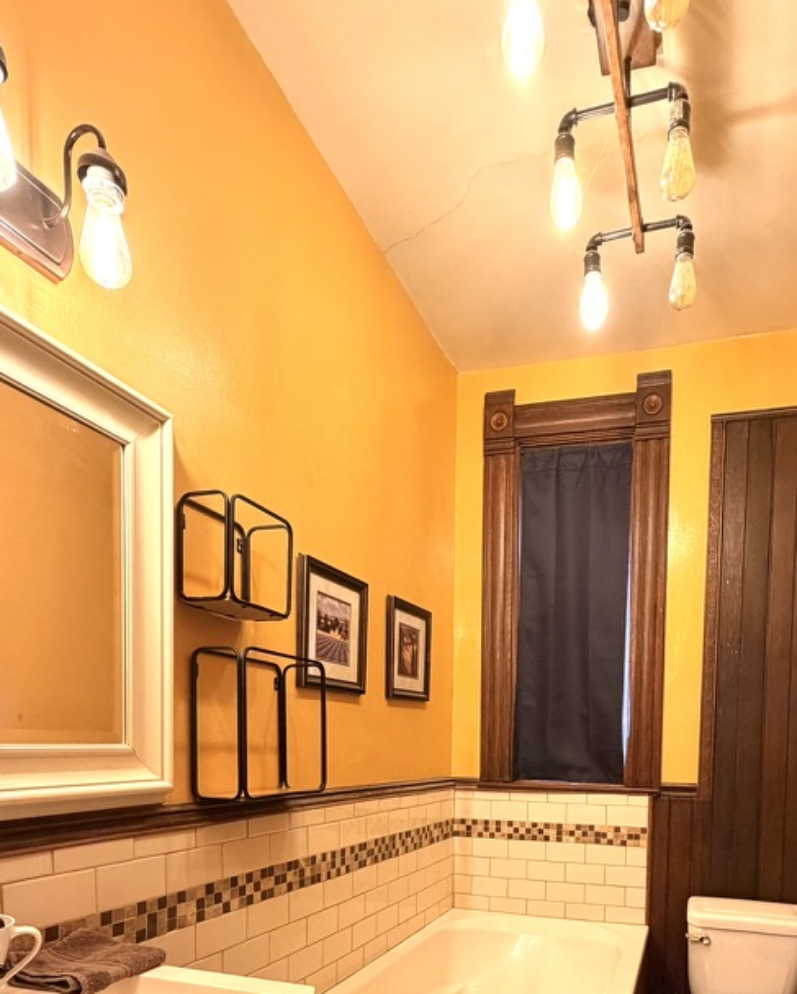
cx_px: 509
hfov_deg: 59.9
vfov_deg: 66.5
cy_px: 783
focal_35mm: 23
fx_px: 678
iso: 320
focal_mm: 2.22
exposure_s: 1/60
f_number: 2.2
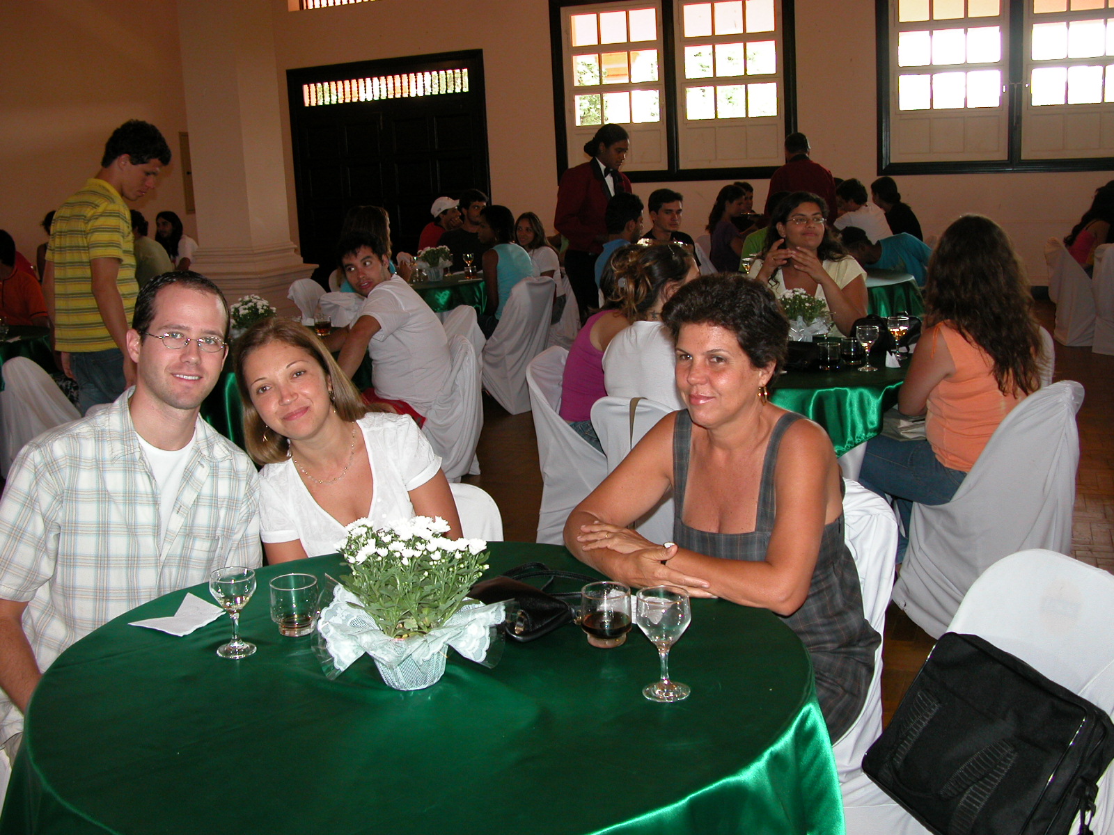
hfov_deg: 52.6
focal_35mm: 35
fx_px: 1126
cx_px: 557
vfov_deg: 40.7
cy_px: 418
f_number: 2.8
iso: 200
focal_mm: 8.9
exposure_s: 1/60
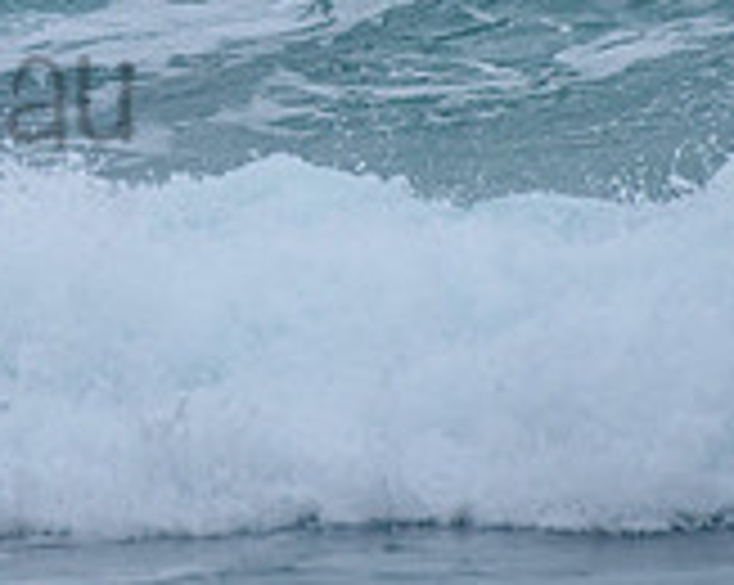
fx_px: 44545
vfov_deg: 0.8
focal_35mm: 2053
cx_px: -339
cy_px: -156
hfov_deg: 0.9
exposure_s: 1/2000
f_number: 5.6
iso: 1000
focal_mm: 500
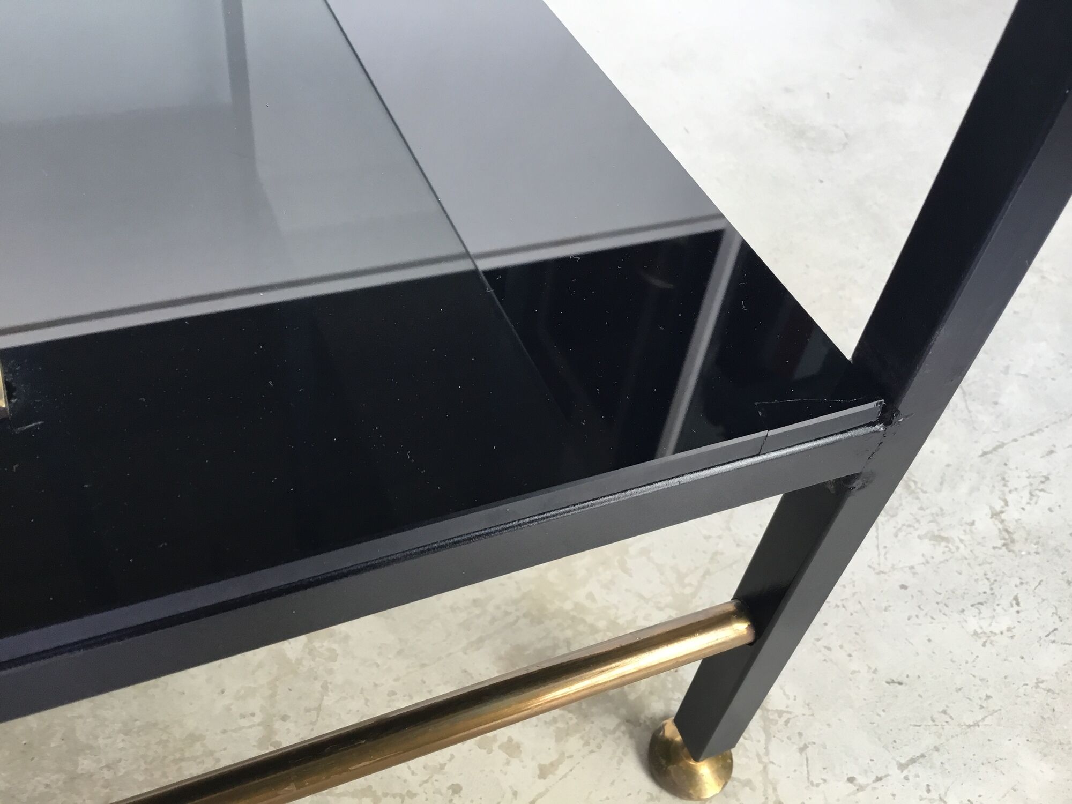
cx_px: 536
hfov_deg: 58.4
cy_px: 402
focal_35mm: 31
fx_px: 960
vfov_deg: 45.4
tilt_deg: -46.0
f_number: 2.4
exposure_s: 1/33
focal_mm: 3.3
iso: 25
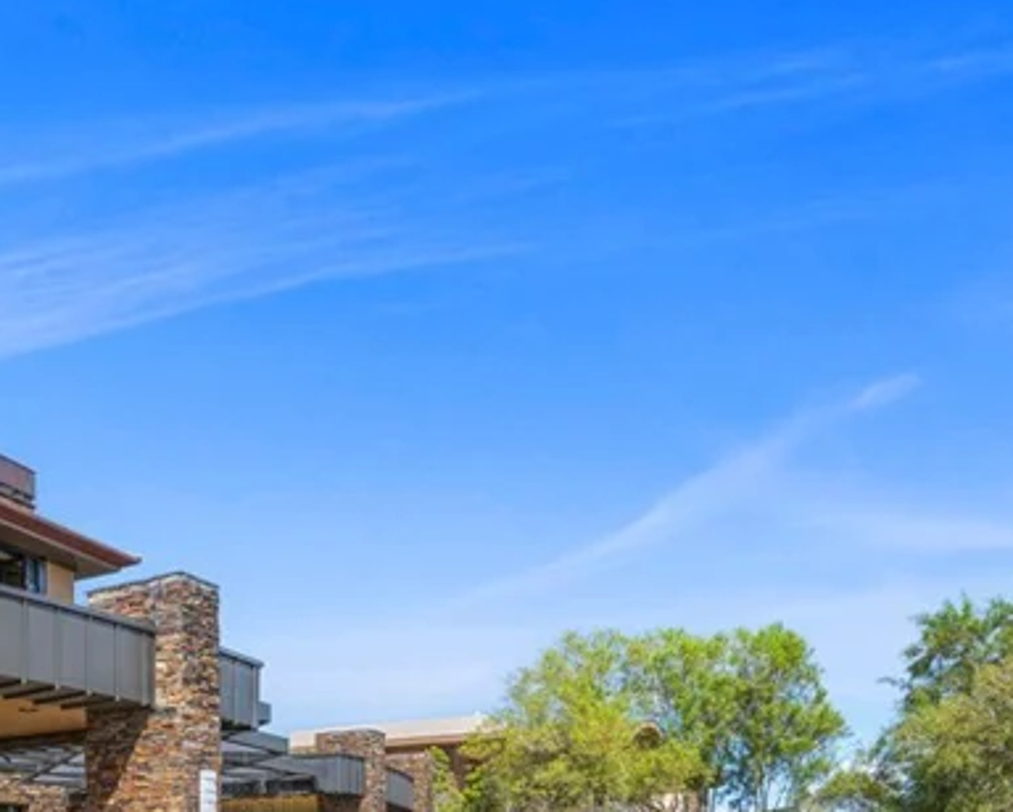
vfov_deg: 36.9
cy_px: 850
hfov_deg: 48.7
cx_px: 208
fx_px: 1050
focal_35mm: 35
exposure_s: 1/160
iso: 500
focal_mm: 14
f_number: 8
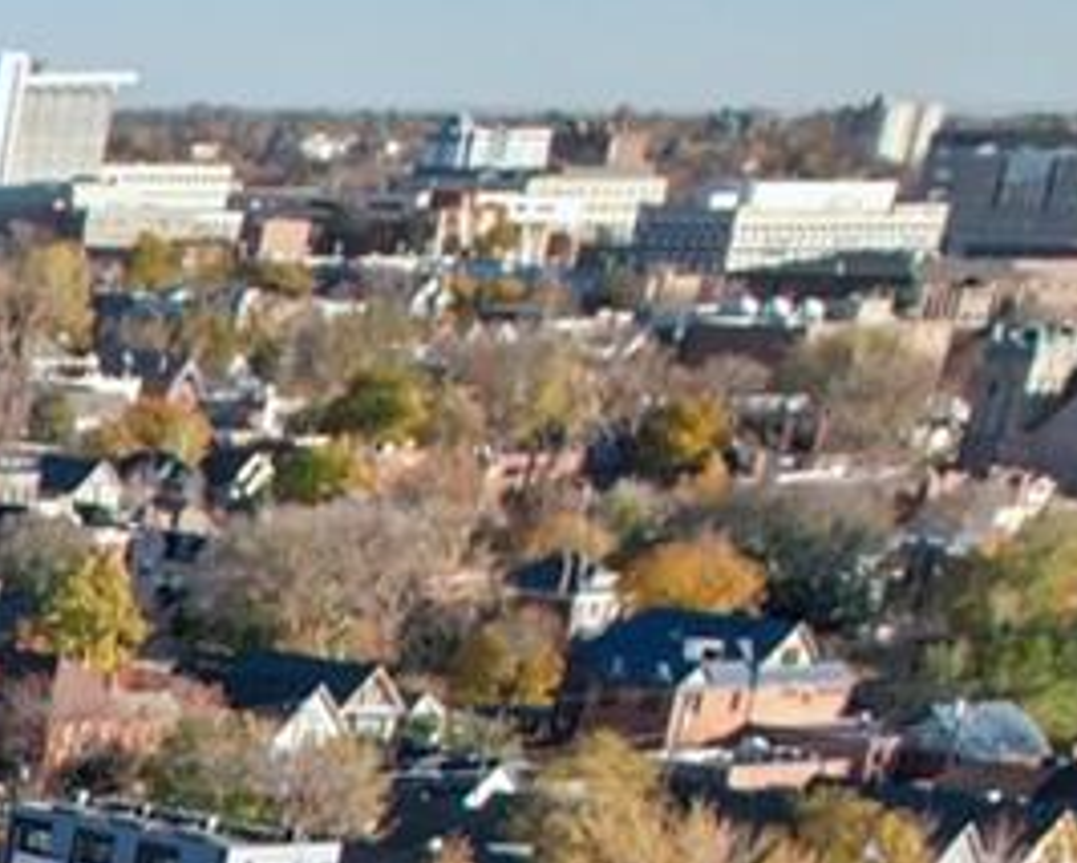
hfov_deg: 11.2
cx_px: -1956
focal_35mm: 124
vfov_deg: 11.1
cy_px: 1827
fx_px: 3954
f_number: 2.8
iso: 150
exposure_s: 1/250
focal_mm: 8.38
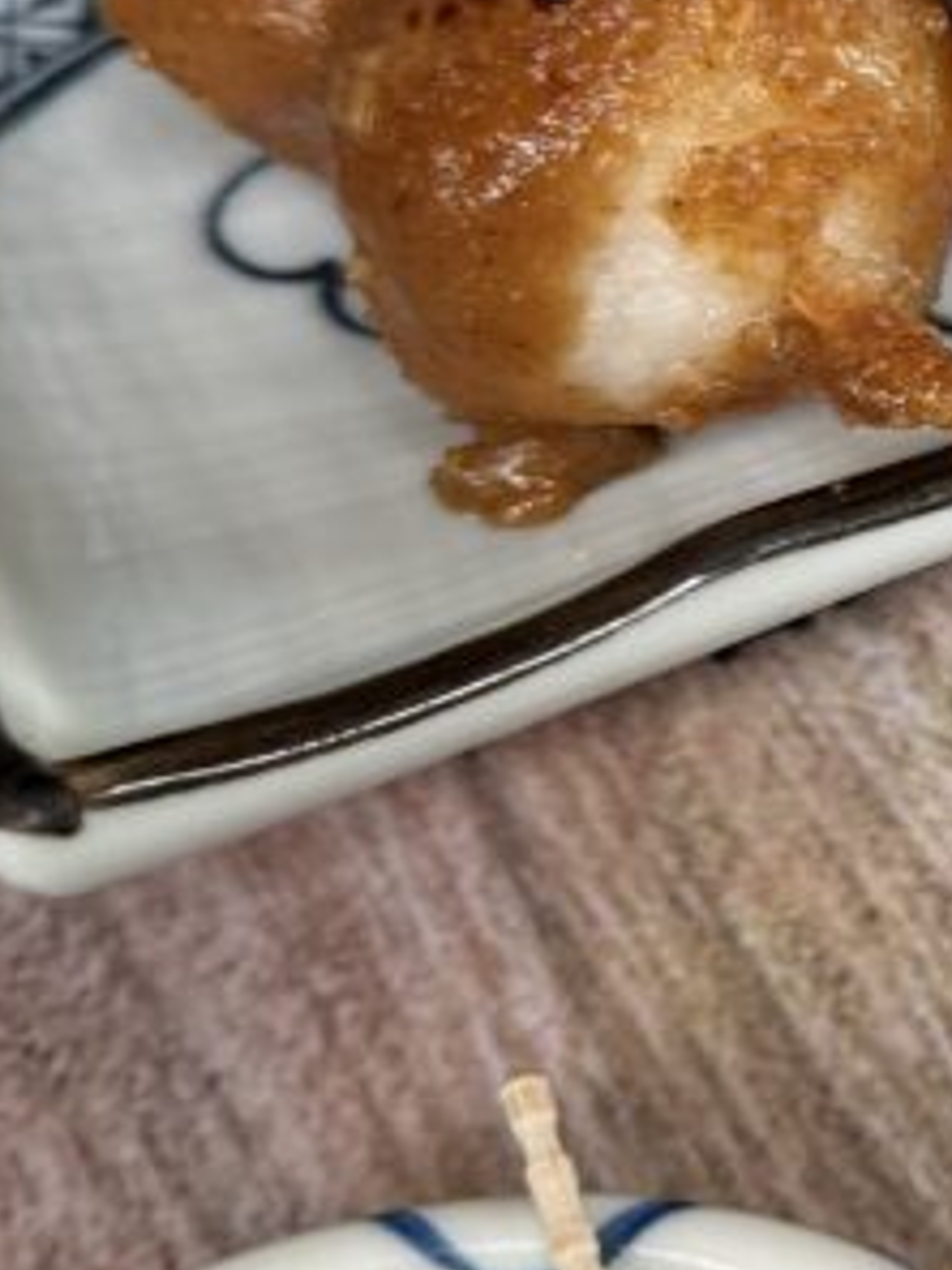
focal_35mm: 83
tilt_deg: -42.6
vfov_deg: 23.4
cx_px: 1458
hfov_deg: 16.2
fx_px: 3044
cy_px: 343
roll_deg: +0.0
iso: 64
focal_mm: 6.76
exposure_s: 1/199
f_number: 1.78
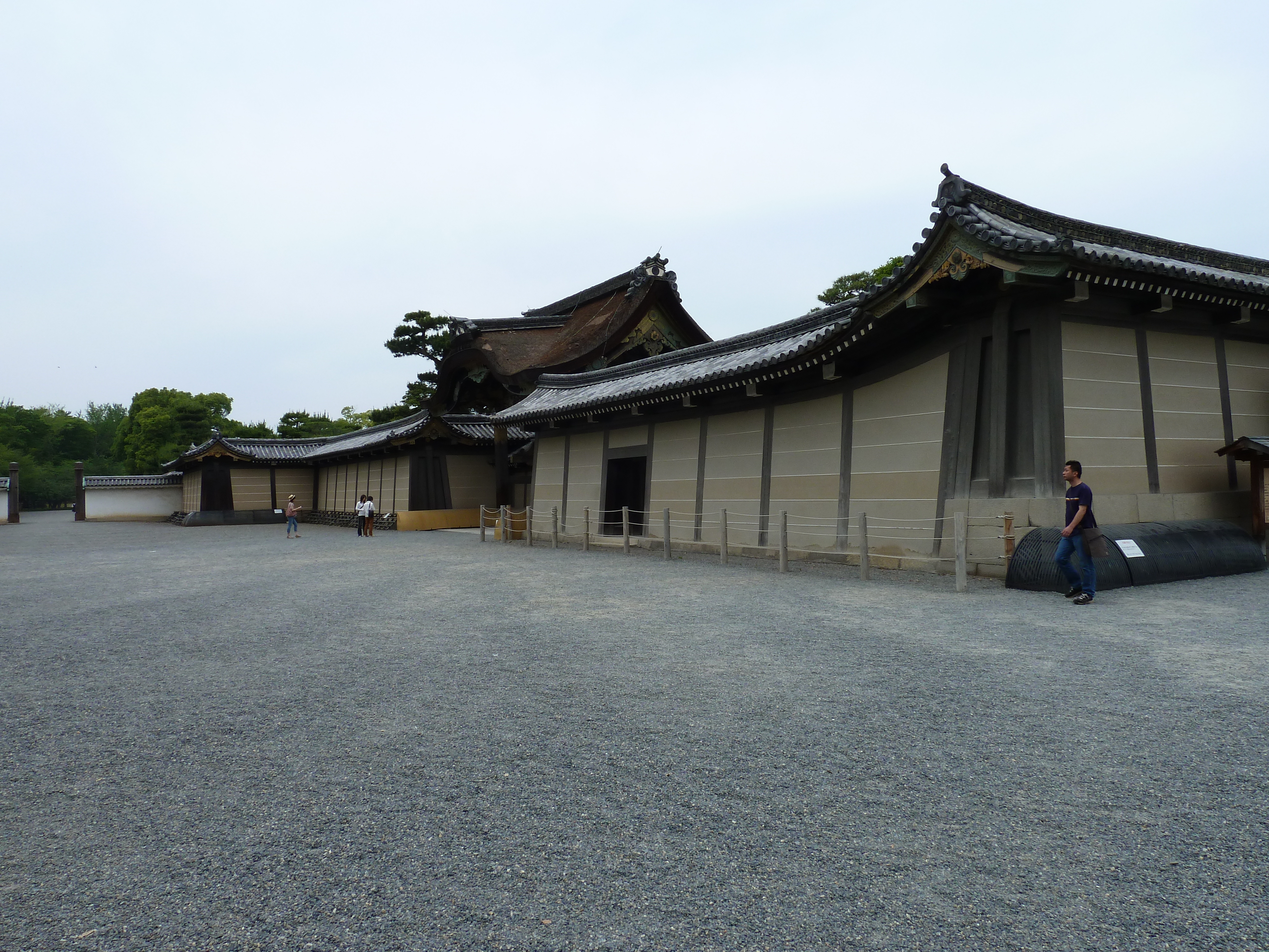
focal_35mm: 25
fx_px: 916
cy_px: 476
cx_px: 634
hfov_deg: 69.4
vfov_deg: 54.9
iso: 80
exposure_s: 1/400
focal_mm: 4.1
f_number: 5
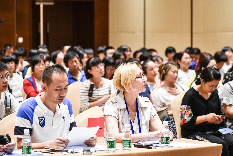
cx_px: 132
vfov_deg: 9.9
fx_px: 893
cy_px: 73
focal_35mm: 138
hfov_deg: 14.9
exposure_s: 1/125
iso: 1000
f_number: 4
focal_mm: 120
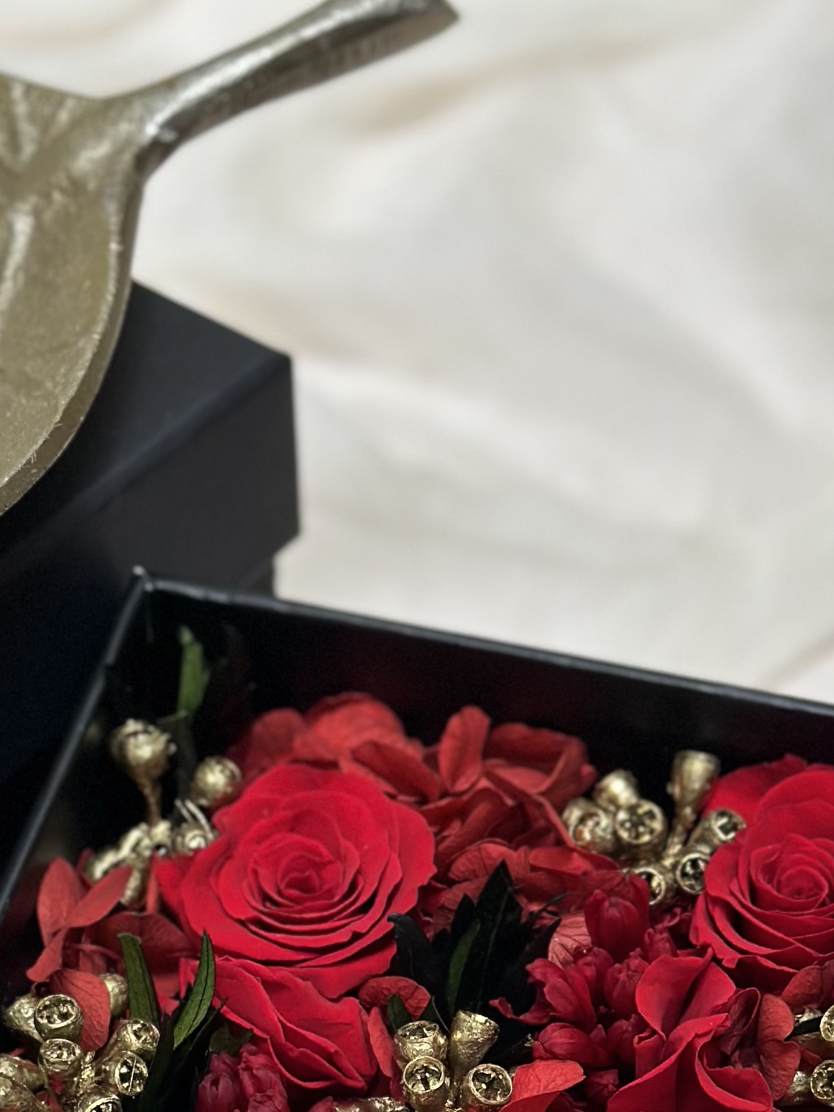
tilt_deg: -47.0
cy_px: 1104
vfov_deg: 16.4
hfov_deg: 12.5
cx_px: 259
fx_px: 3791
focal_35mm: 118
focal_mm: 6.86
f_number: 1.78
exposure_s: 1/121
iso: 80
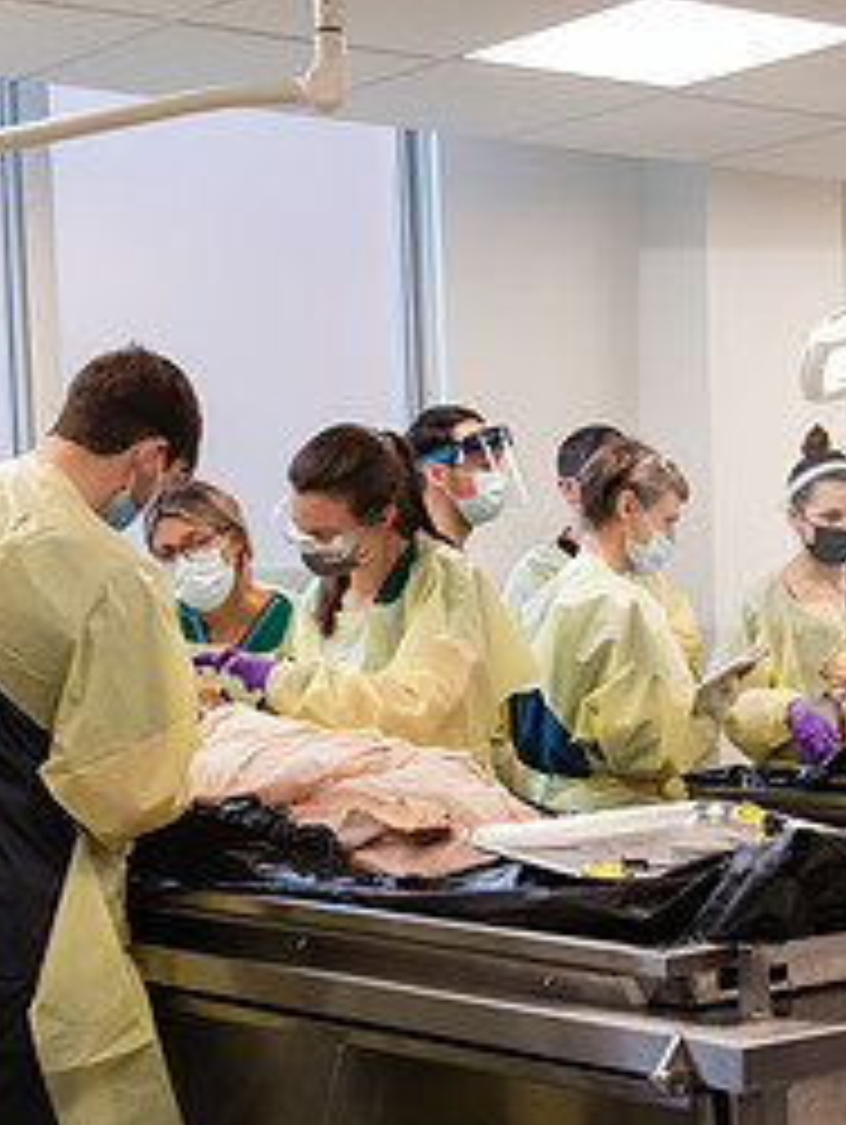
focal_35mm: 78
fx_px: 2537
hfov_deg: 18.9
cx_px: 504
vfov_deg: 24.8
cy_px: 794
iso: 1250
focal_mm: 35
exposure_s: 1/250
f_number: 4
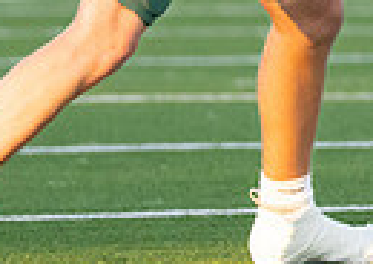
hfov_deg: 1.0
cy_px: -361
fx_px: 21185
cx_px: 704
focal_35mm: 2006
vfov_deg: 0.7
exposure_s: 1/2500
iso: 1000
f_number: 2.8
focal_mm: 200
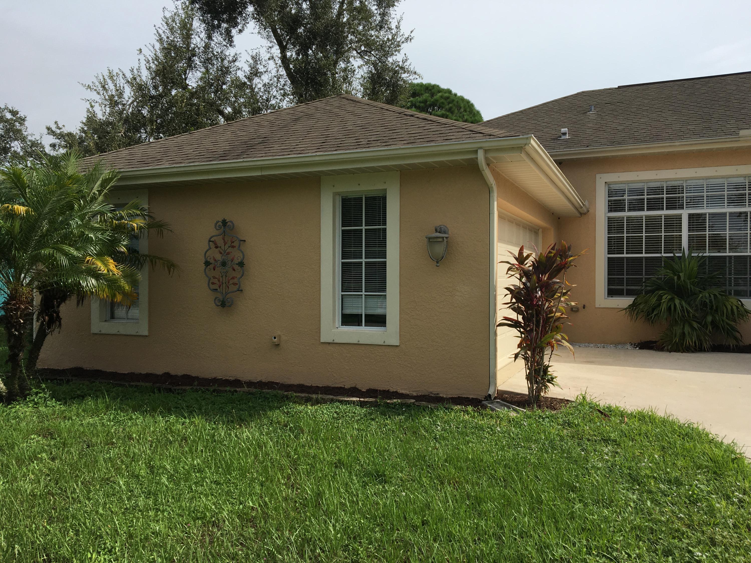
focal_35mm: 29
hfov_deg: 61.7
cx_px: 376
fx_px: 629
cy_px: 282
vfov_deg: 48.2
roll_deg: -0.4
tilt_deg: +0.5
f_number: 2.2
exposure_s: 1/1538
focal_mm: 4.15
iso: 25
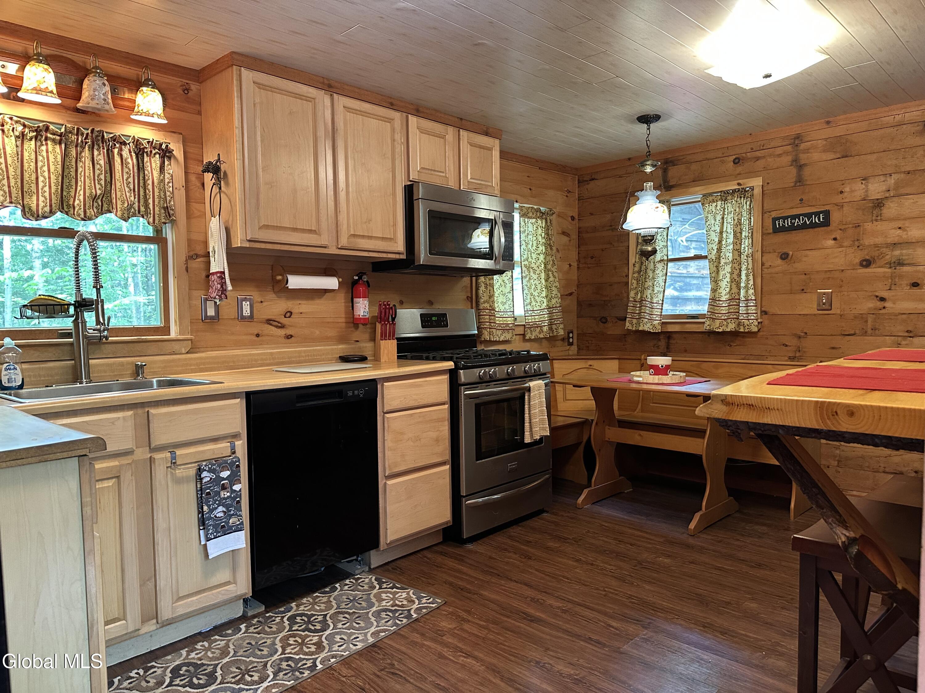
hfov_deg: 71.6
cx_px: 462
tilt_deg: -3.1
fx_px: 641
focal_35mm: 24
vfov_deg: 56.8
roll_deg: +0.8
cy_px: 346
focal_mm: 6.86
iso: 400
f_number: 1.78
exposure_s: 1/60
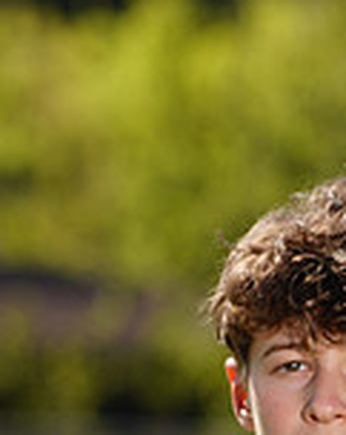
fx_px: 10181
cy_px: 721
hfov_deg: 1.9
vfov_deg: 2.4
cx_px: 325
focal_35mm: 793
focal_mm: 221
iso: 64
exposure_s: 1/200
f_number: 7.1
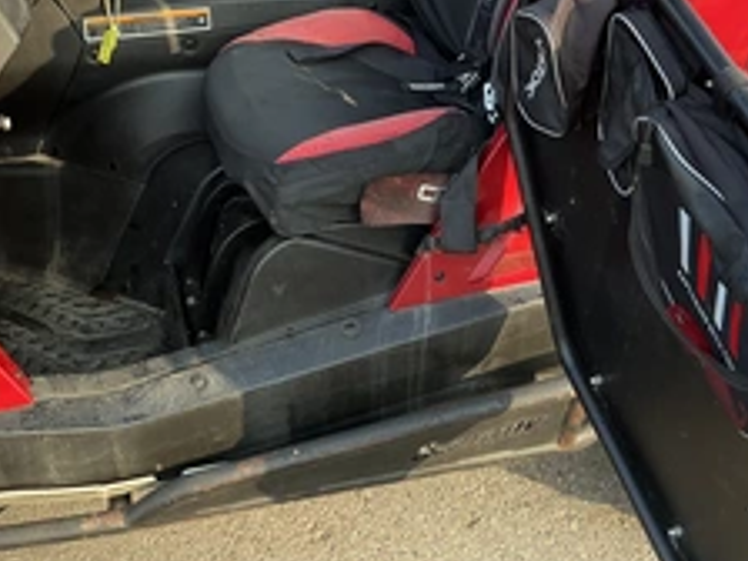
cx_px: 371
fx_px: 1080
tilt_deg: -18.3
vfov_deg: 28.1
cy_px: 70
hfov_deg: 38.2
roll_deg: +1.0
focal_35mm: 50
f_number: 1.8
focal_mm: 3
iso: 25
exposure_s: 1/122
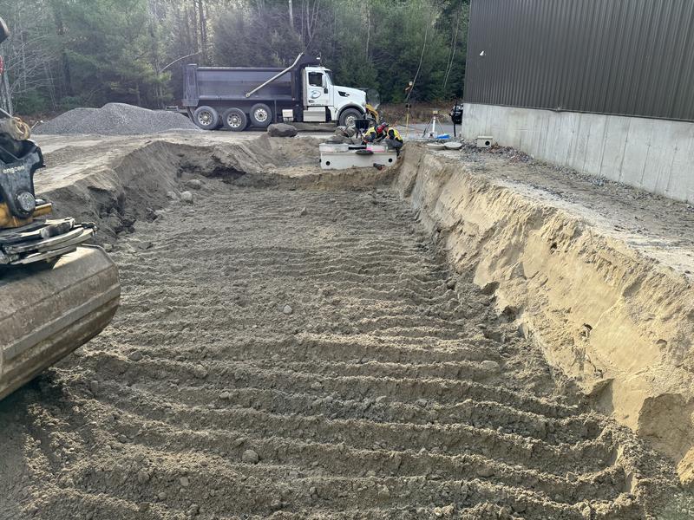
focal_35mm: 24
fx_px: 481
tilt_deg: -18.9
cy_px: 260
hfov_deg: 71.6
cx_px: 347
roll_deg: +0.2
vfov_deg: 56.8
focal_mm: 6.76
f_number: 1.78
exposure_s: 1/700
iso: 80
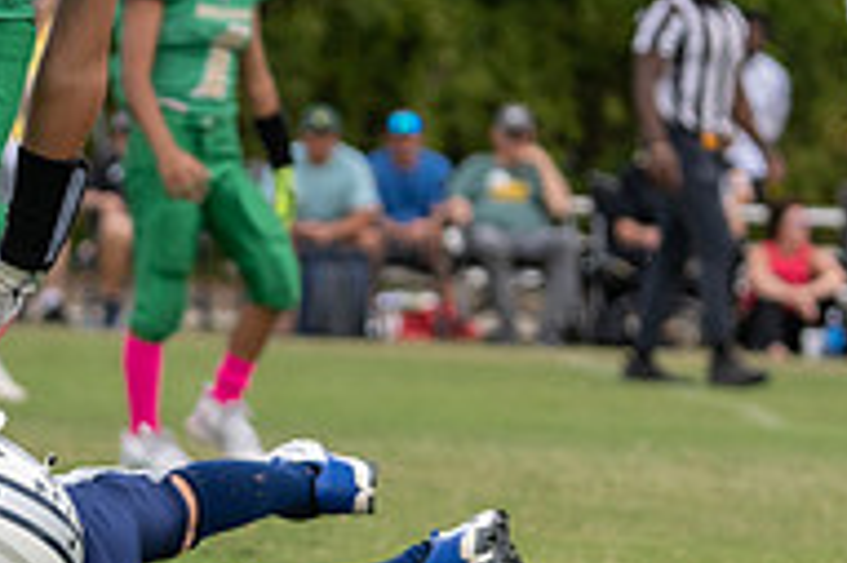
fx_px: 10343
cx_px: -41
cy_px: 127
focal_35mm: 440
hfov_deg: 4.7
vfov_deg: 3.1
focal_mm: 90
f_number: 3.5
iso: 200
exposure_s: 1/1250
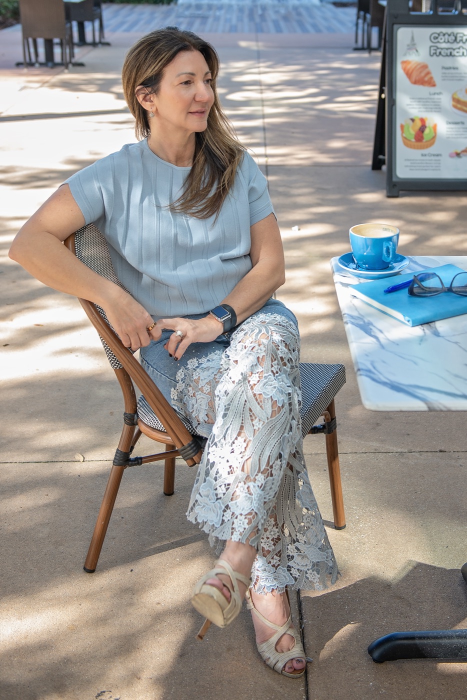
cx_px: 234
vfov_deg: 50.7
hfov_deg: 35.1
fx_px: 739
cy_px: 350
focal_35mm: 38
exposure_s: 1/640
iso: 500
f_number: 3.5
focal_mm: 38
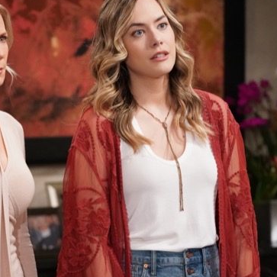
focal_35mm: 236
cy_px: 157
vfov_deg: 7.4
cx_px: 108
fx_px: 2137
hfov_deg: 7.4
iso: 6400
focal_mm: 126
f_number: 3.5
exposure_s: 1/200
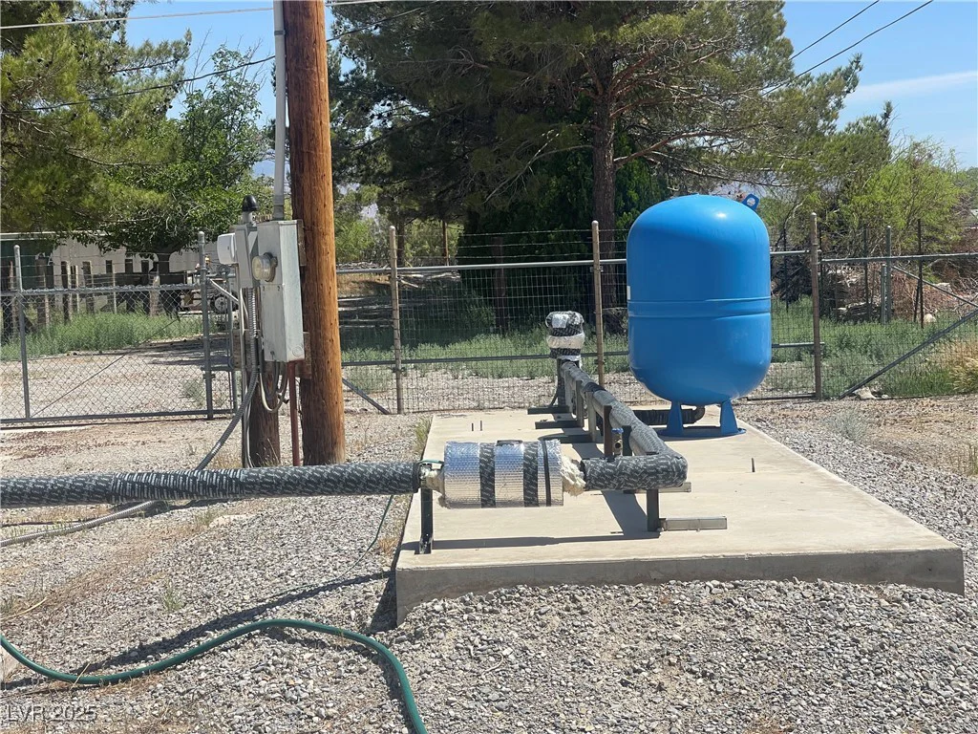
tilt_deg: -3.8
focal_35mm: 64
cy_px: 367
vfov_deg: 22.9
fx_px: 1808
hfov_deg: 30.3
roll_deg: +2.6
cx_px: 489
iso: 20
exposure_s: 1/1325
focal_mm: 7.5
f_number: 2.2
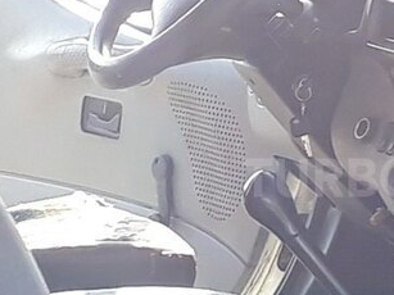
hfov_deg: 31.3
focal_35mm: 58
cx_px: 375
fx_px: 660
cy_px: 178
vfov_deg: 25.2
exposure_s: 1/243
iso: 40
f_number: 1.9
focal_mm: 3.6
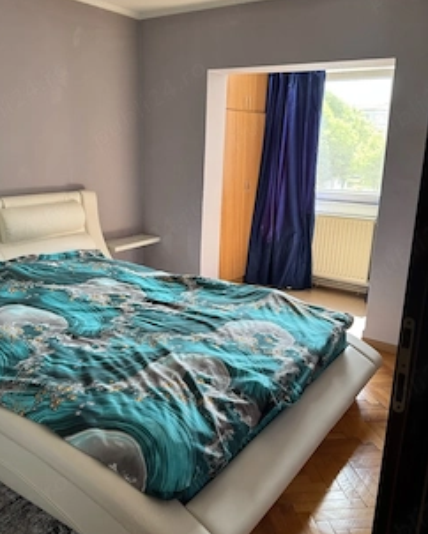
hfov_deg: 47.0
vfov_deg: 57.1
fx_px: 490
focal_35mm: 31
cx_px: 184
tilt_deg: -14.6
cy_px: 263
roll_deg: -2.2
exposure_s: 1/121
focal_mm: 6.76
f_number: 1.78
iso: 125
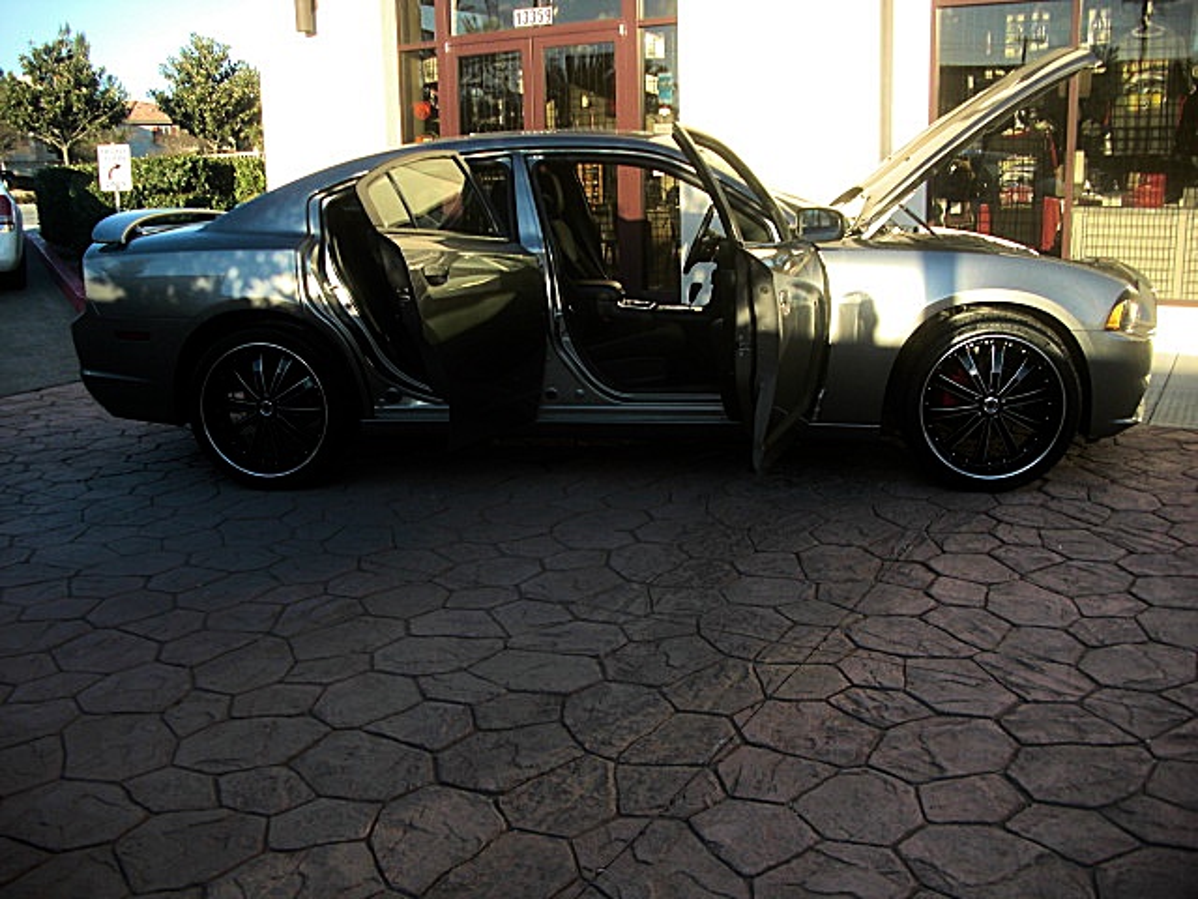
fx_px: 1246
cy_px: 450
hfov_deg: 51.4
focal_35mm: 36
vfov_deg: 39.7
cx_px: 599
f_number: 2.8
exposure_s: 1/200
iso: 50
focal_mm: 6.3
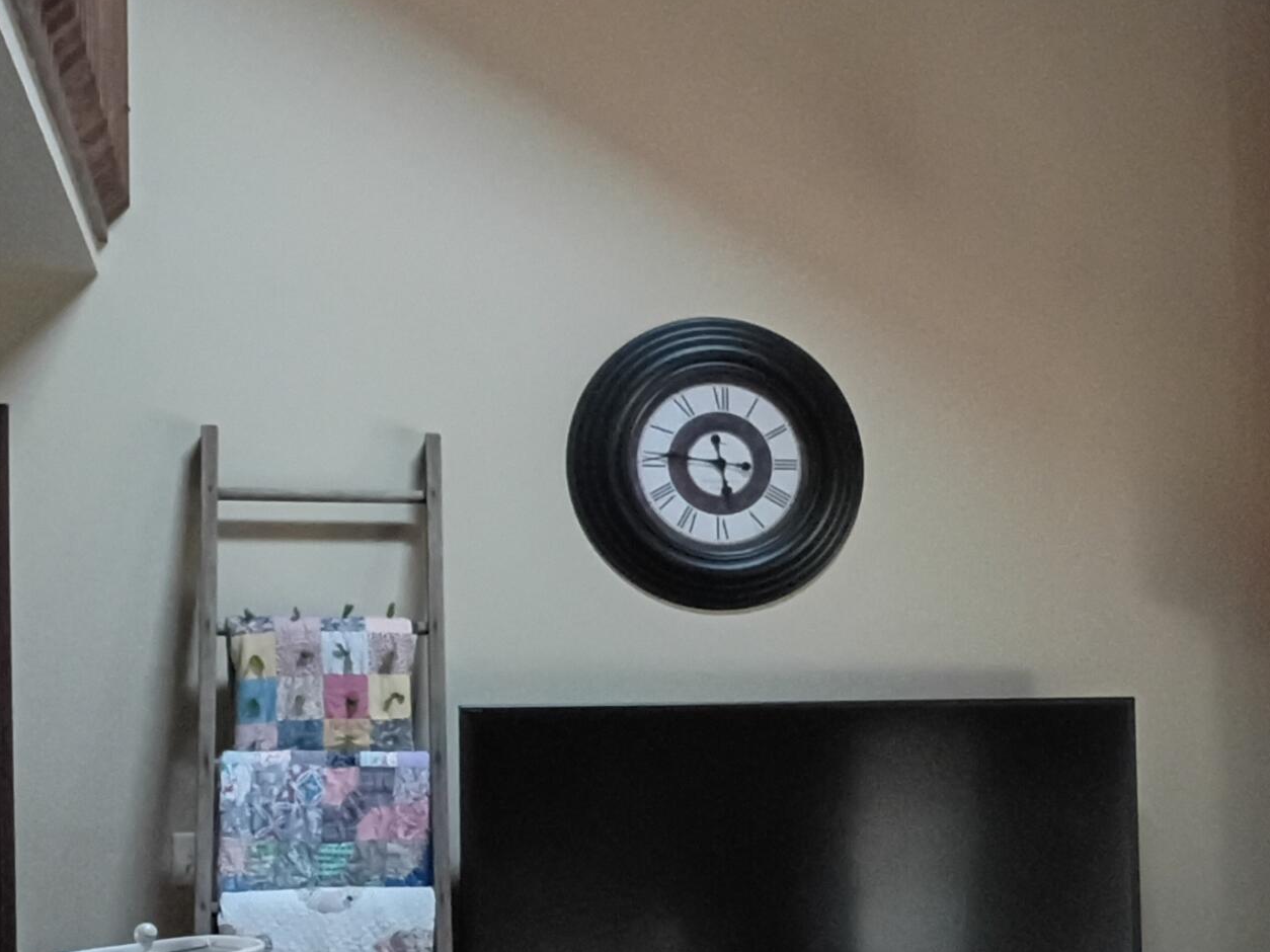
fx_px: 2458
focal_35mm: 67
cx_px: 1241
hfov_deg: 27.5
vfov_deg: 21.8
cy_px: 676
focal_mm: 3.42
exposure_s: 1/24
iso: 4307
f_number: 2.2
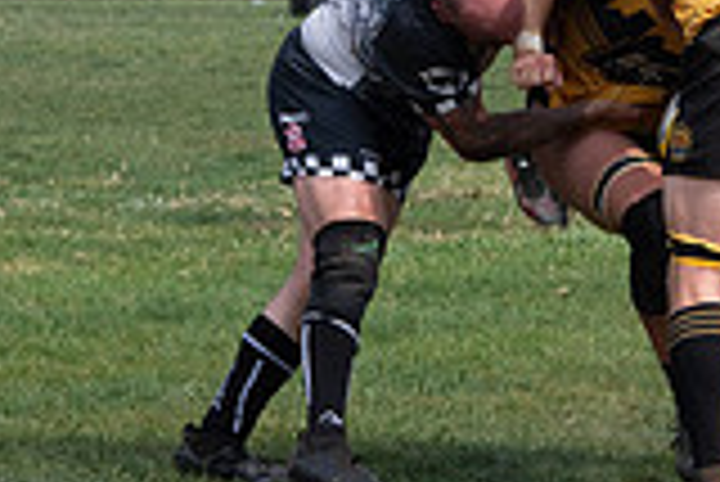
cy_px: 55
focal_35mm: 498
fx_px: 9969
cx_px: 454
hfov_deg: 4.1
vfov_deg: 2.8
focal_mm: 125
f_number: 9
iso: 400
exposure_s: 1/1250
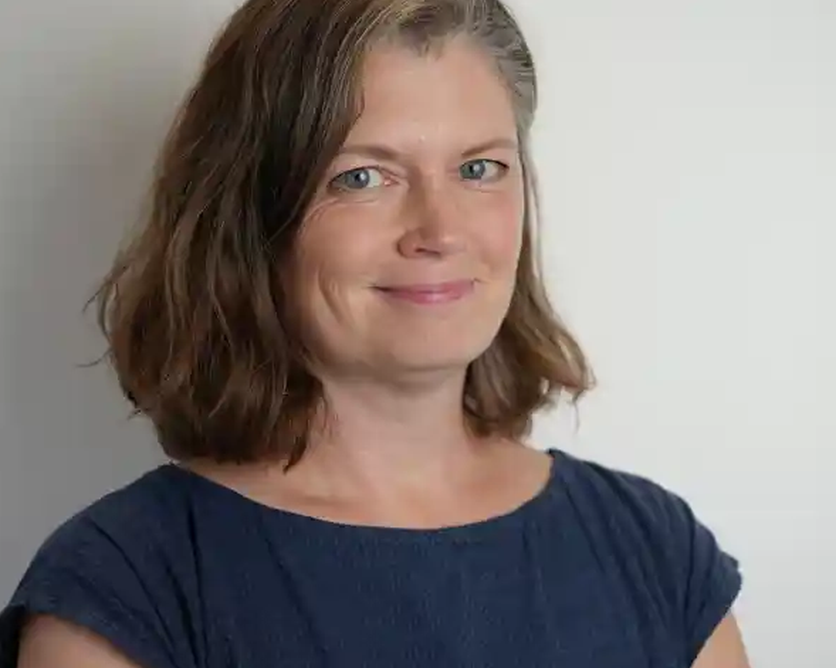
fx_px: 1983
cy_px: 304
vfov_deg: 19.1
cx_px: 362
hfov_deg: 23.8
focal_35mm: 80
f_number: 4
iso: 500
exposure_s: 1/160
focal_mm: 62.9
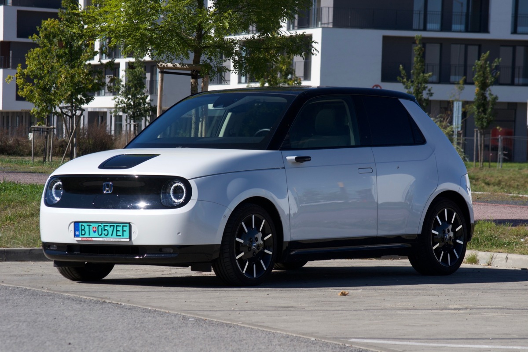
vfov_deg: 8.3
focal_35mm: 165
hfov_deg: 12.5
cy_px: 176
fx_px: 2420
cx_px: 264
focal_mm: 110
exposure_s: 1/320
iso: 100
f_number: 9
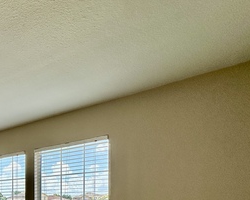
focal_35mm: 35
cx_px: -50
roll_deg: -0.3
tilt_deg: -0.9
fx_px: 259
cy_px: 208
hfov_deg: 38.3
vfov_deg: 37.0
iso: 40
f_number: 2.2
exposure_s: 1/222
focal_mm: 2.22
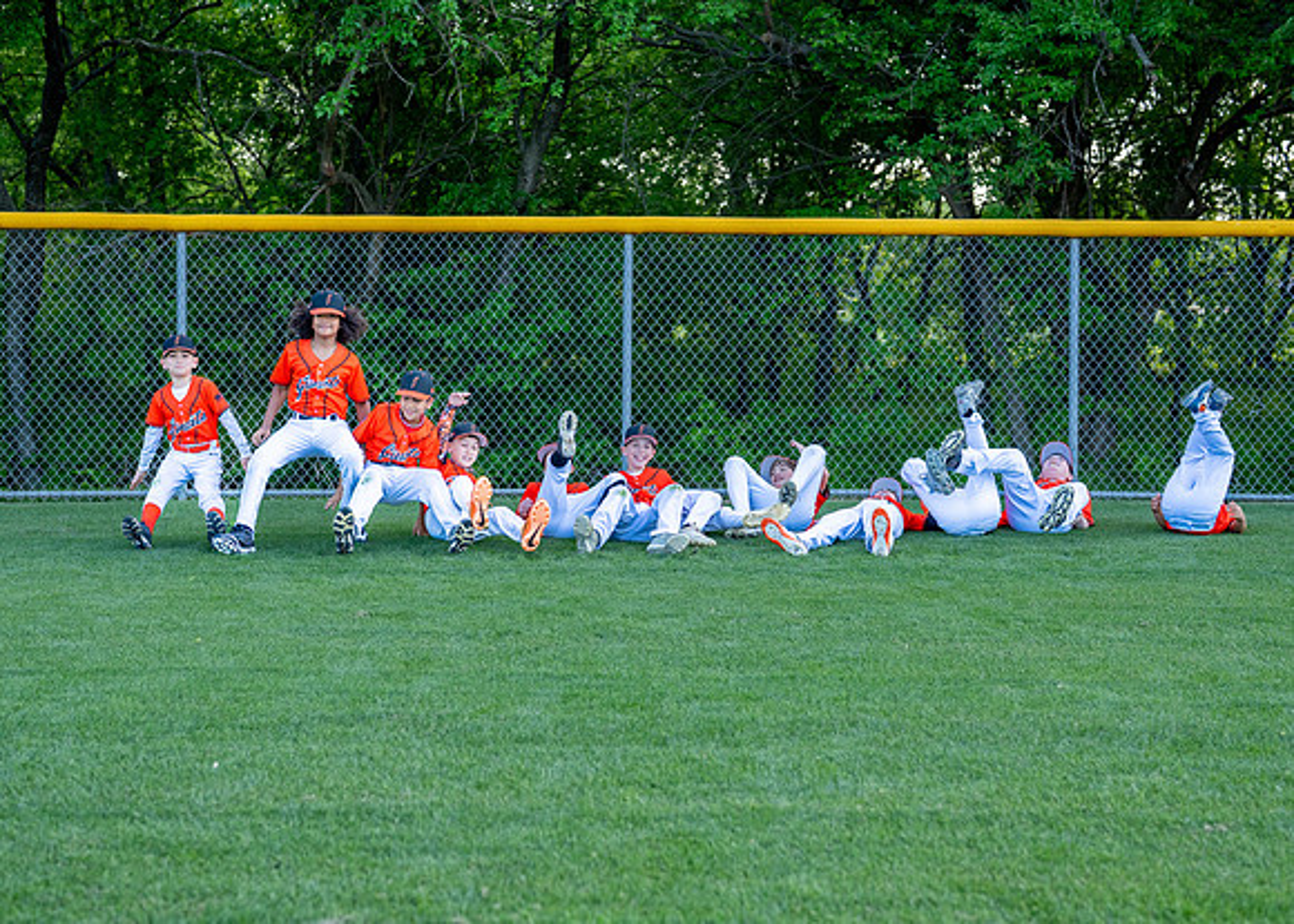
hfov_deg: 34.8
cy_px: 477
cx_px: 614
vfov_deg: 25.3
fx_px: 2061
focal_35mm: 56
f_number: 2.8
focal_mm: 50
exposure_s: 1/1000
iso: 400
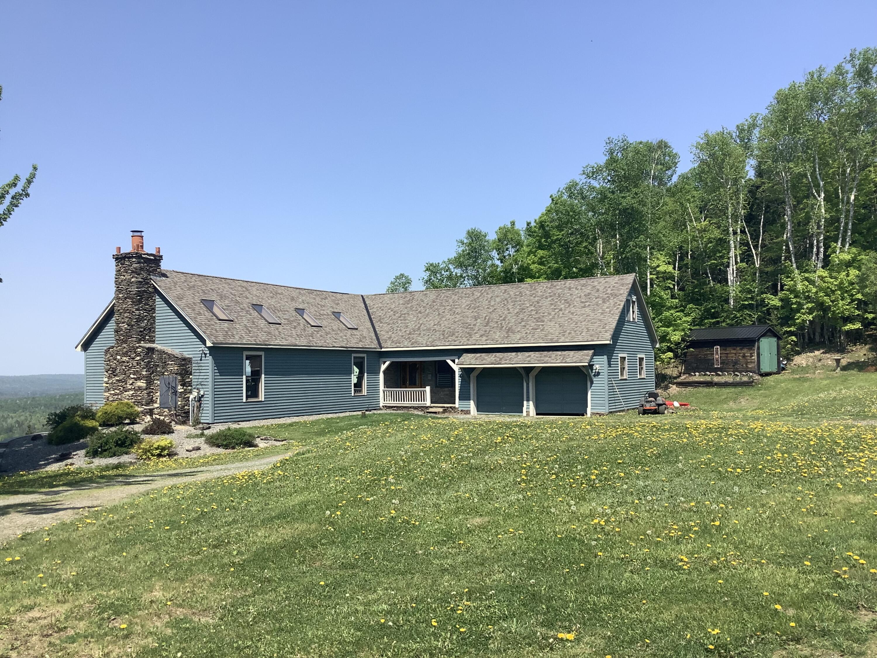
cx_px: 438
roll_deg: +0.2
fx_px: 785
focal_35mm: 31
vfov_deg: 45.4
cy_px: 329
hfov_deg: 58.4
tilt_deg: +3.1
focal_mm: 3.3
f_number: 2.4
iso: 25
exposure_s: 1/1274
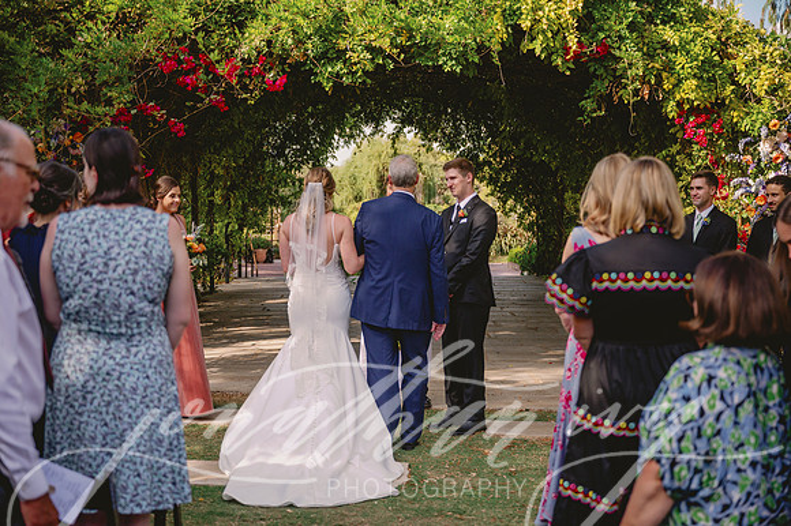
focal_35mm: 48
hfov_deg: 41.1
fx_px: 1054
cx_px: 396
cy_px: 263
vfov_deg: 28.0
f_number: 2.8
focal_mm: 48
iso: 125
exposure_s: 1/4000
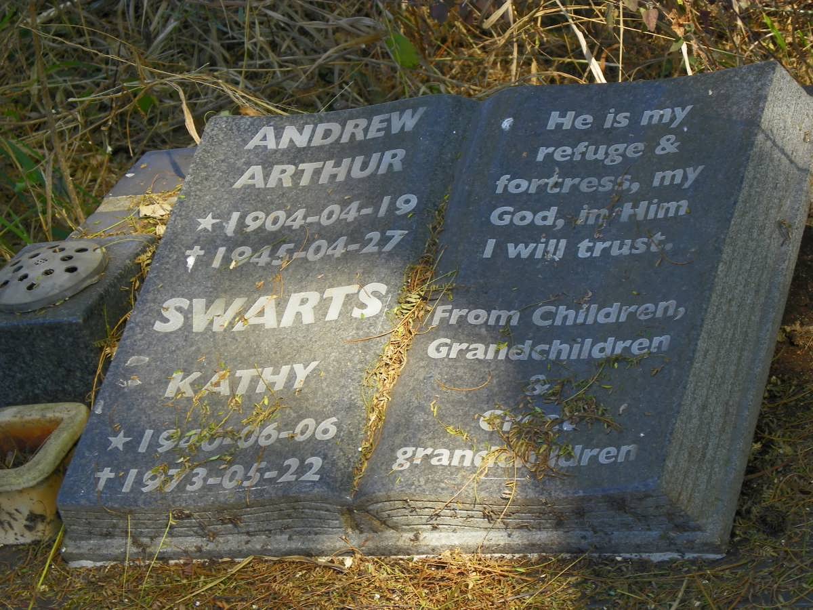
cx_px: 406
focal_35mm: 133
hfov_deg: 14.8
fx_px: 3124
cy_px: 305
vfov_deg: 11.1
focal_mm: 23.6
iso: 64
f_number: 4.5
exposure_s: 1/50
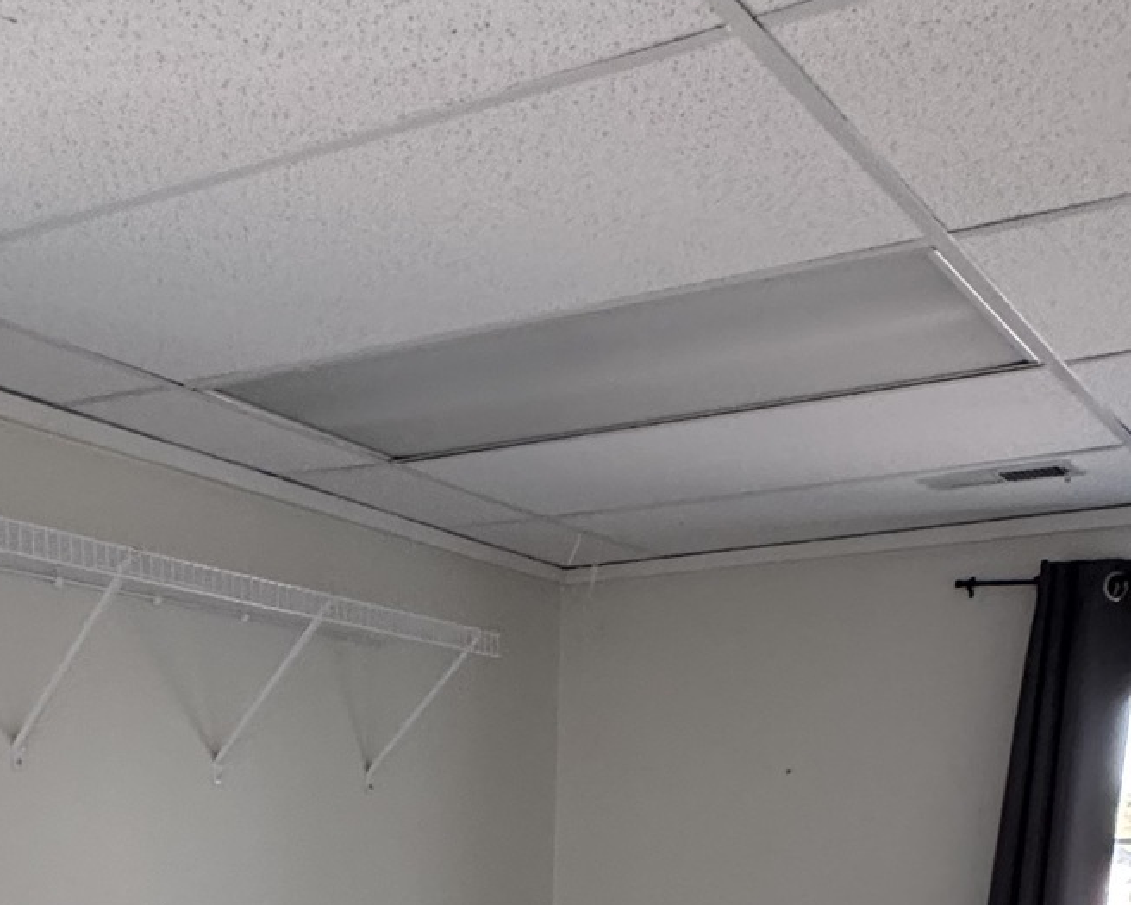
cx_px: 416
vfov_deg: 23.8
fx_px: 1607
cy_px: 1412
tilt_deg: -19.4
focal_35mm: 48
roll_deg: +0.6
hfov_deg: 38.5
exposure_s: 1/89
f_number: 2.2
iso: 320
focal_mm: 2.22
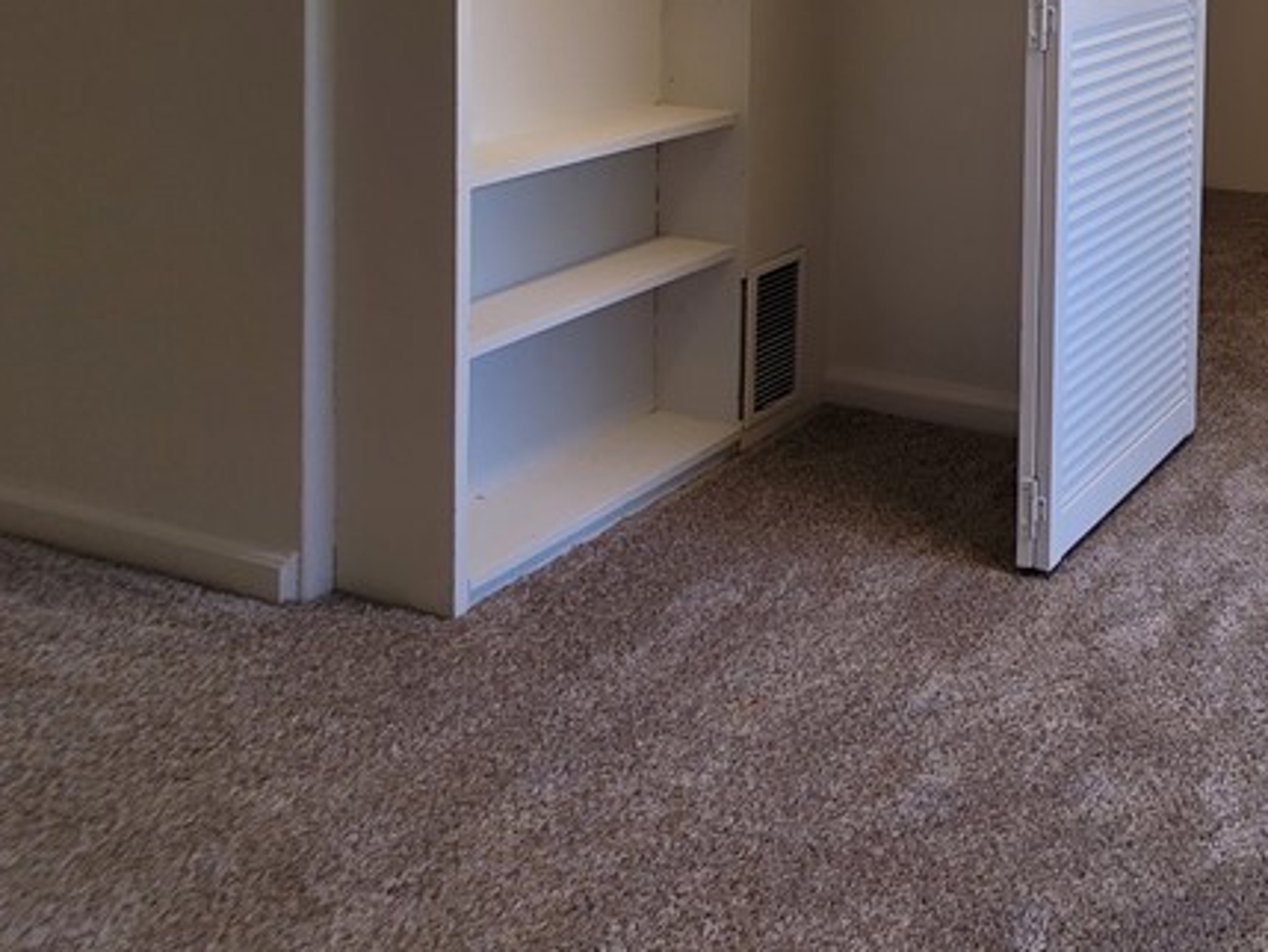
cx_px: 1431
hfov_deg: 43.4
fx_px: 1136
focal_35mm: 31
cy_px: -106
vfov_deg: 37.6
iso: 64
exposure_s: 1/60
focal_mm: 2.2
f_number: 2.2
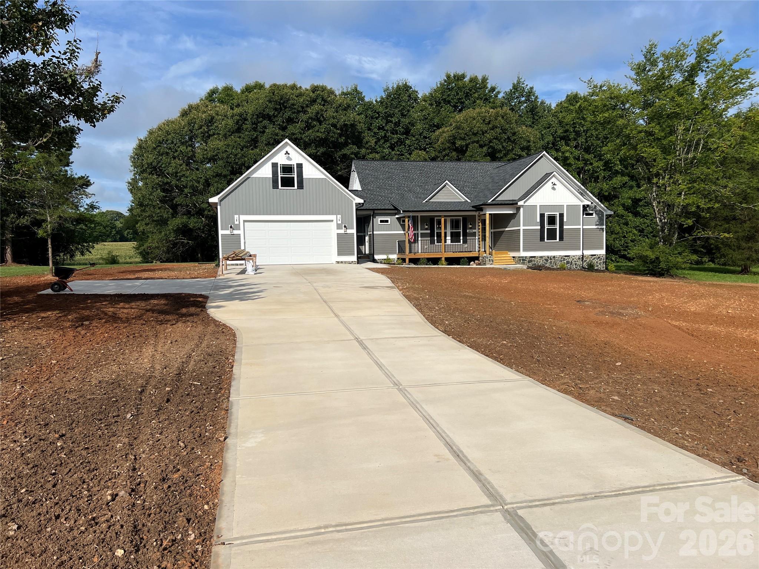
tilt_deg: -3.9
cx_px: 380
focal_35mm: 26
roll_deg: +1.2
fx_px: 570
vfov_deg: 53.1
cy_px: 284
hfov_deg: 67.3
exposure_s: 1/8000
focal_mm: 5.7
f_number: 1.5
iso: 50
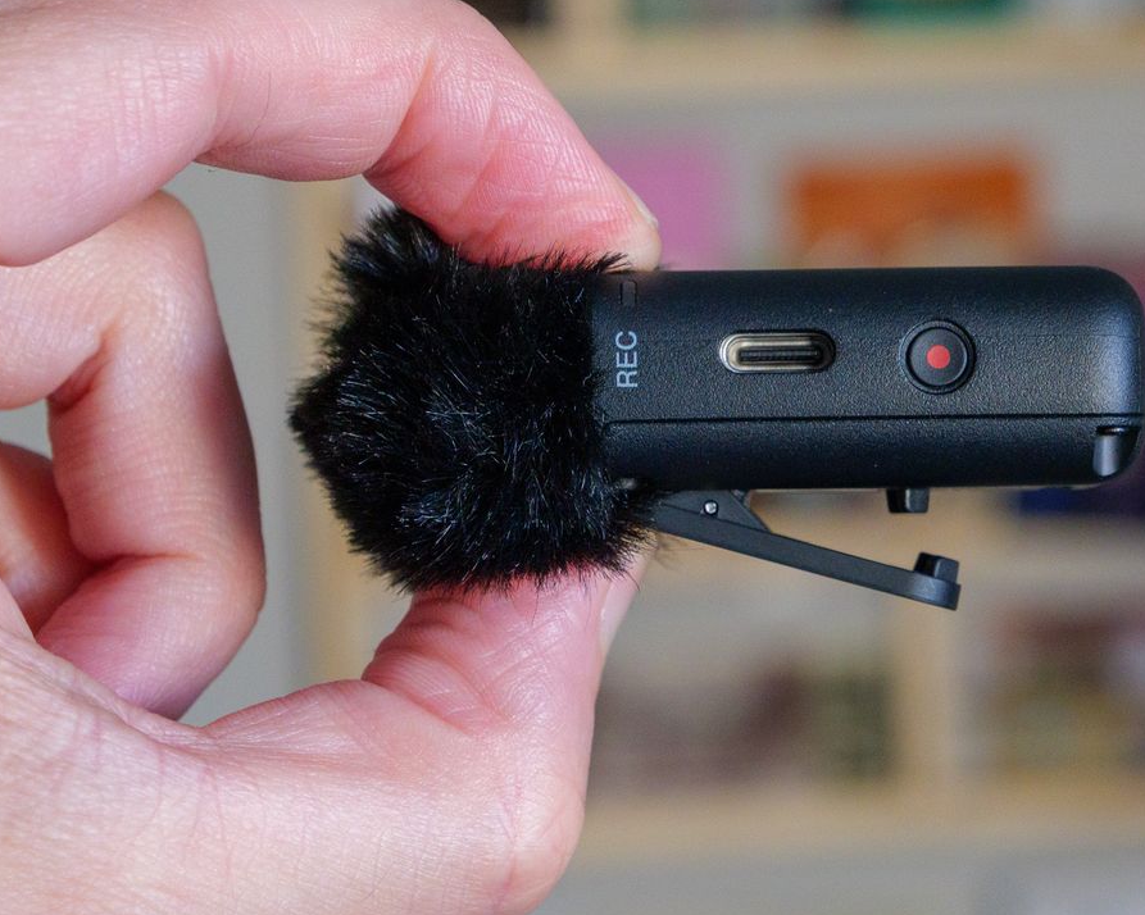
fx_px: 4743
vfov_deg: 11.0
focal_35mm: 140
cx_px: 791
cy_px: 458
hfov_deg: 13.7
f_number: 7.1
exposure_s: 1/100
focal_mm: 46
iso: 3200
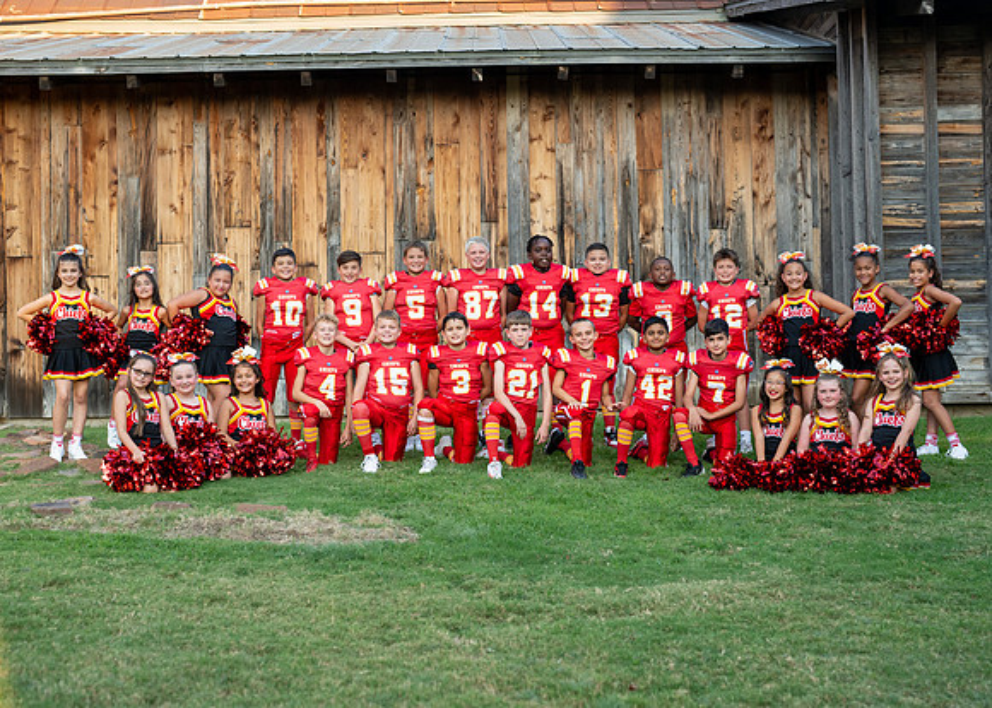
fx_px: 1522
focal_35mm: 54
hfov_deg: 36.1
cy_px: 354
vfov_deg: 26.2
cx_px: 493
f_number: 3.2
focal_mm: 50
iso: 320
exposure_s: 1/640
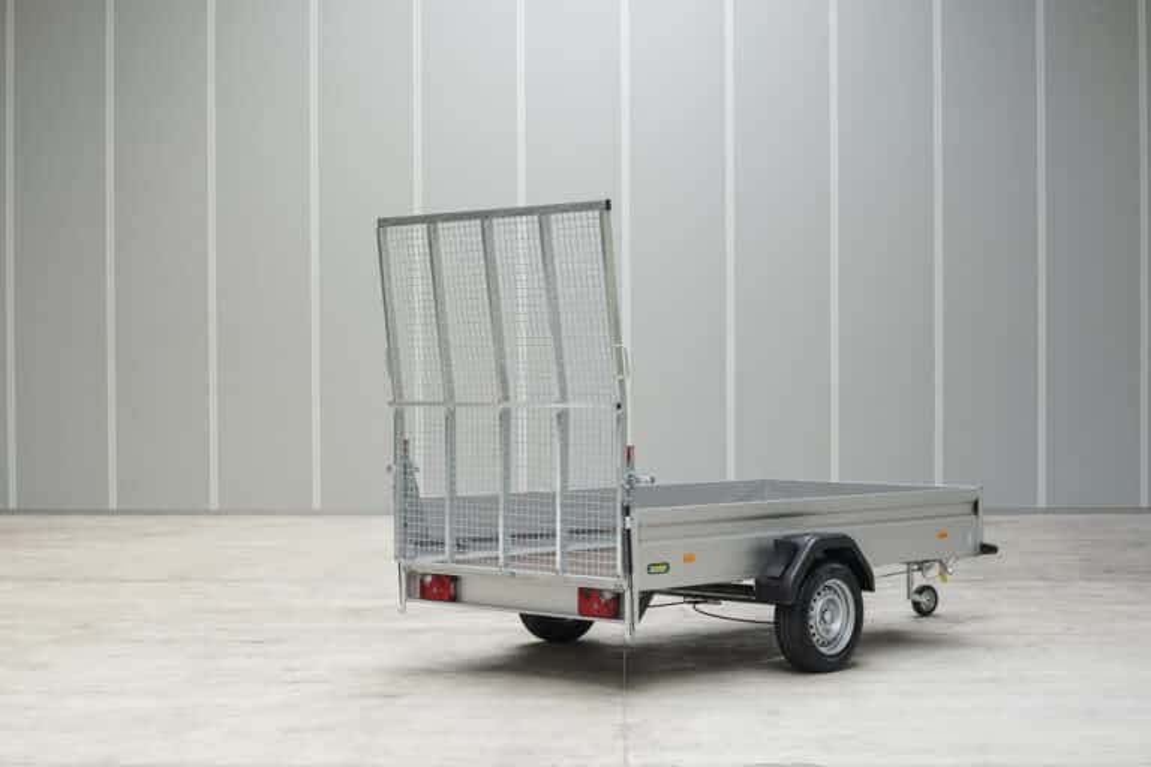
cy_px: 384
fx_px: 1982
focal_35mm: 62
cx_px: 576
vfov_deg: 21.9
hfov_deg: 32.4
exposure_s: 1/100
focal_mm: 62
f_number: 13
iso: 1000
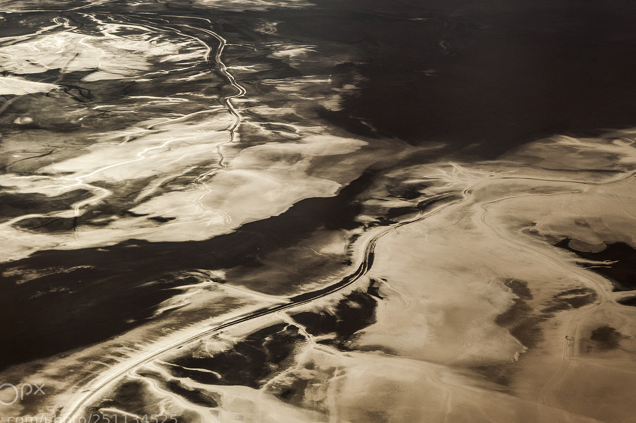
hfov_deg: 23.9
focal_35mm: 85
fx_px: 1501
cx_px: 311
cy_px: 201
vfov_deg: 16.1
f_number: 5.6
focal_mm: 70
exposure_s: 1/1250
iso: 200
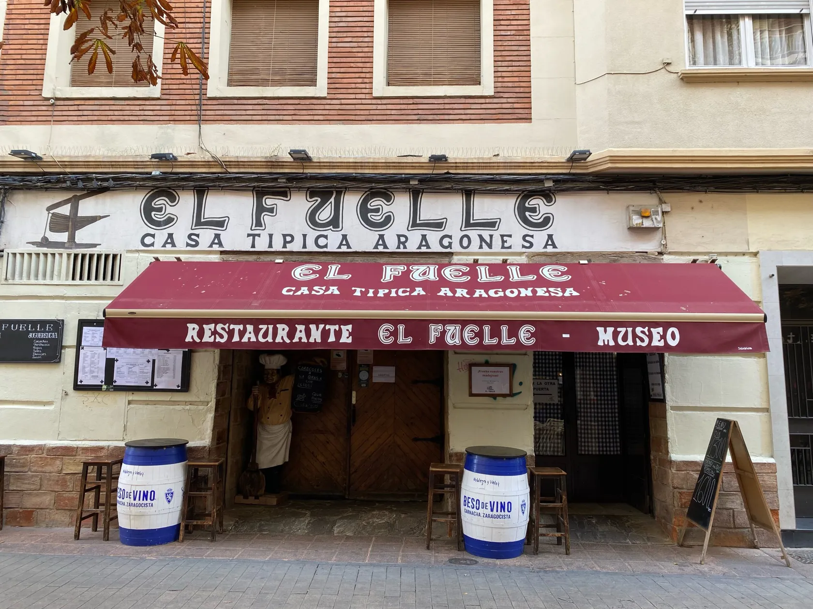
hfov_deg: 67.3
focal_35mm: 26
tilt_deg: +7.9
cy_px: 304
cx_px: 406
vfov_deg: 53.1
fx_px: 611
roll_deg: -0.8
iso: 32
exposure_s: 1/129
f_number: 1.8
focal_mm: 4.25
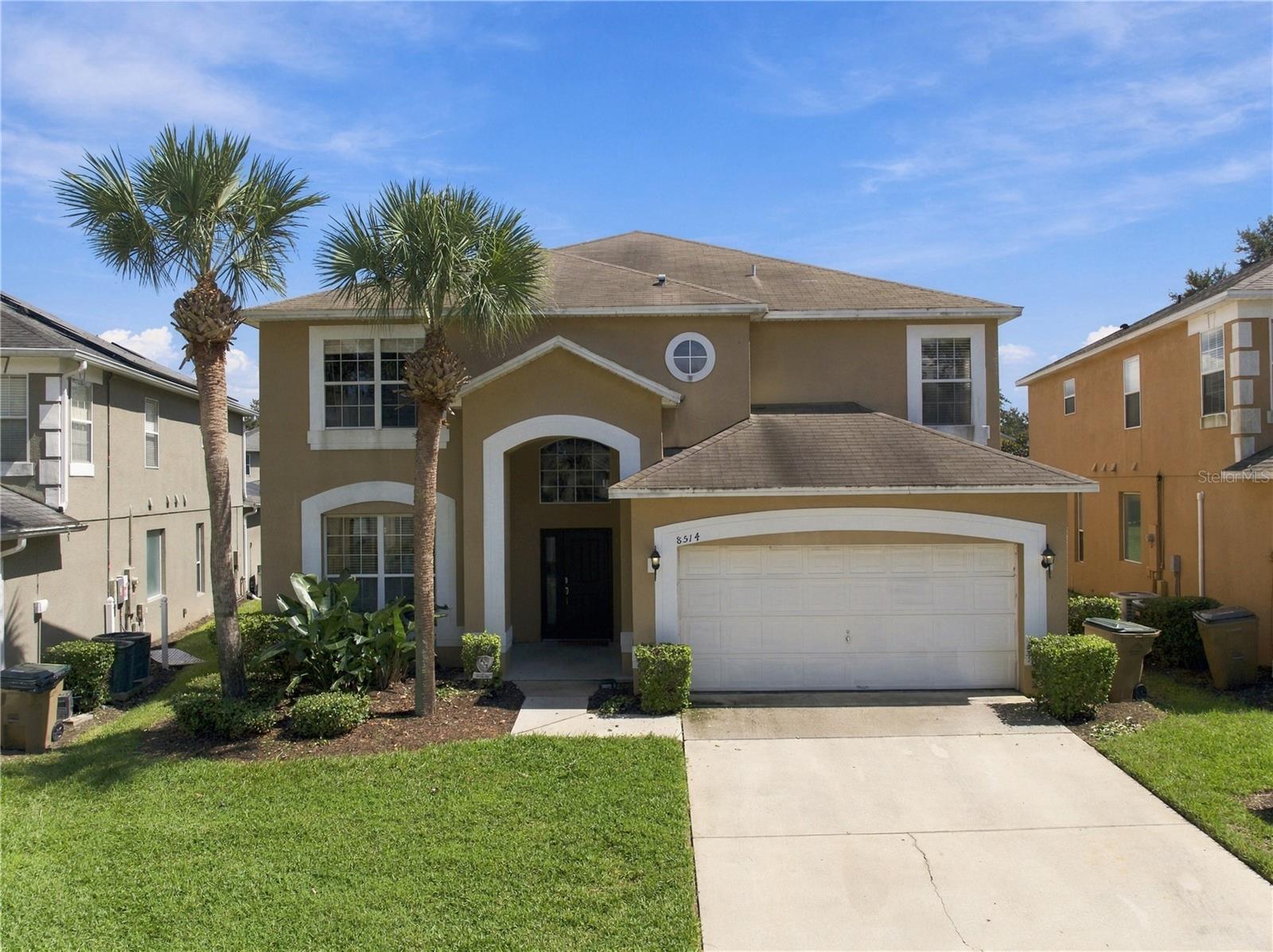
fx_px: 882
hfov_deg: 71.6
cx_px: 636
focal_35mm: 24
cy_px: 476
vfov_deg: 56.7
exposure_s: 1/5000
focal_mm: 12.3
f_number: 2.8
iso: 100
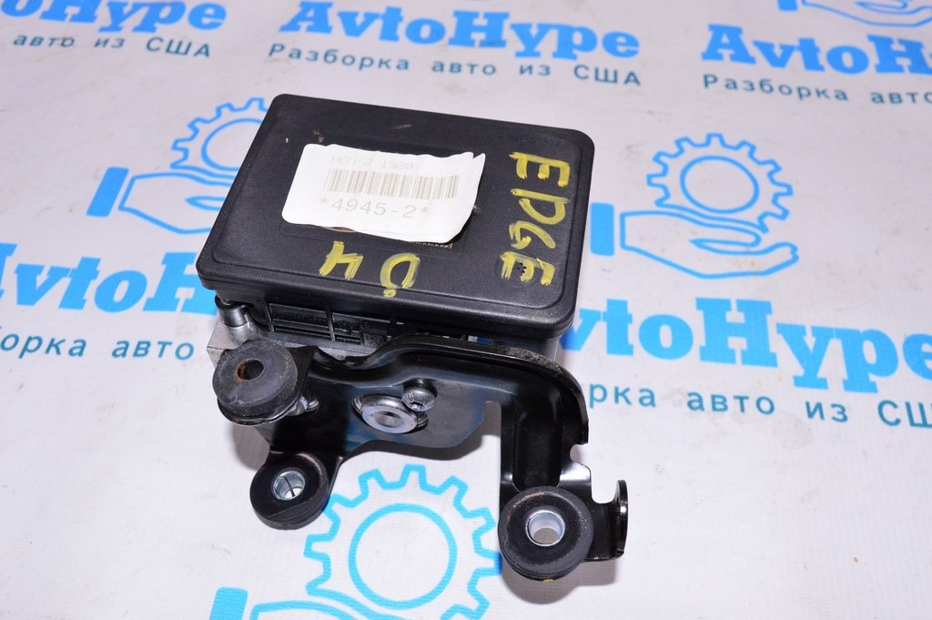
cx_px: 466
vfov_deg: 38.3
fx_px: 892
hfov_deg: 55.1
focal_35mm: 34
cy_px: 310
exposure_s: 1/200
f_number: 8
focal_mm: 23
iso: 1600
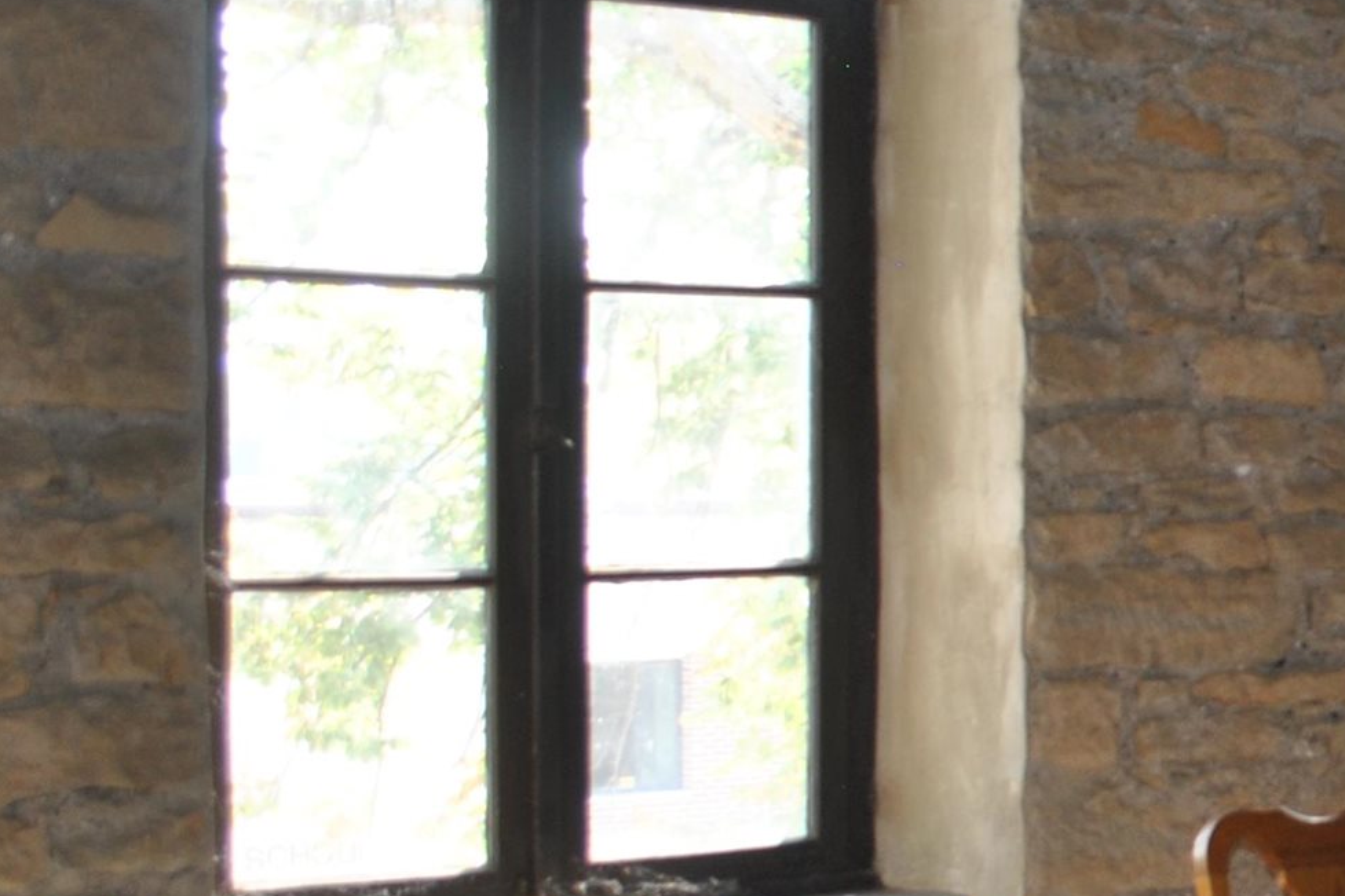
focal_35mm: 85
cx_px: 1996
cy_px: 612
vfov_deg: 16.0
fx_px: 3175
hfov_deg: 20.6
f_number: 3.5
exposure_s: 1/60
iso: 200
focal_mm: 18
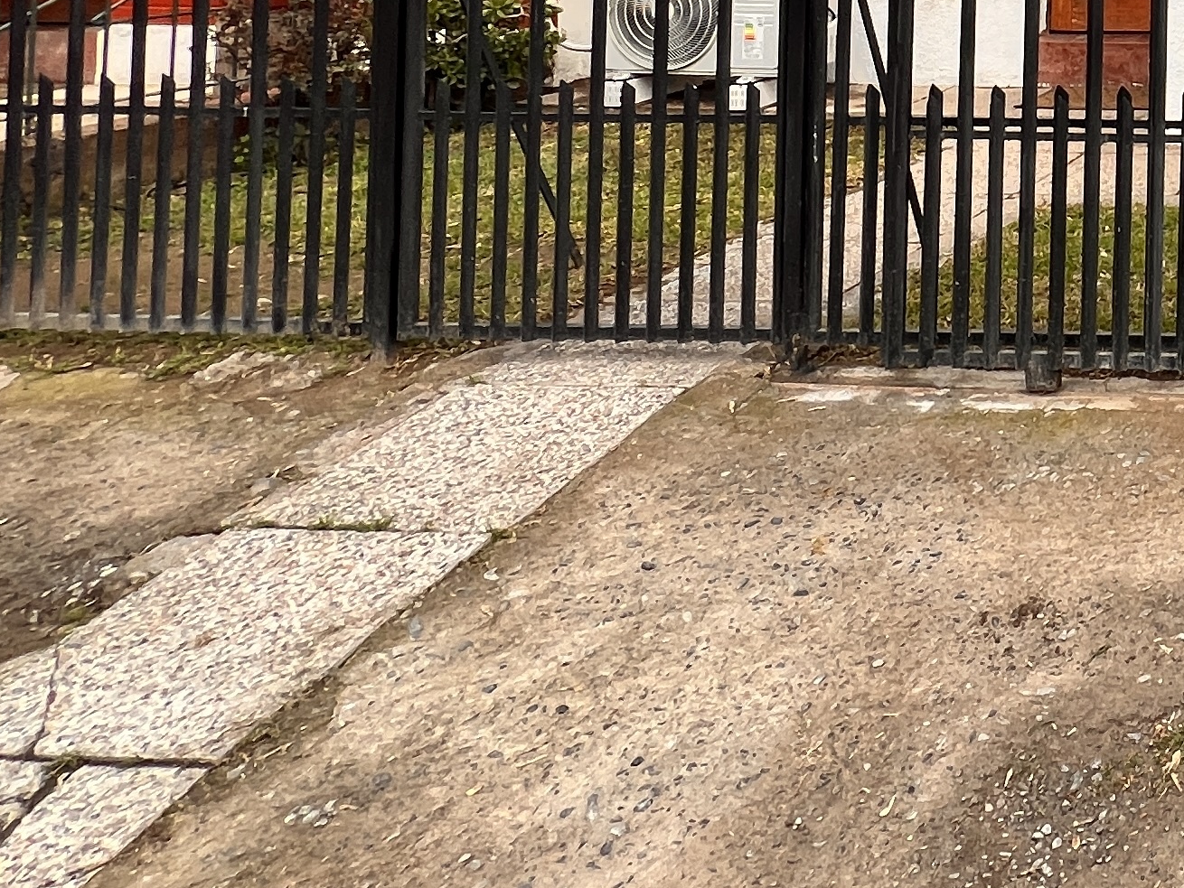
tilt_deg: +1.1
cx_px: 1670
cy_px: -230
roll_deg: +0.1
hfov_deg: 31.1
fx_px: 1368
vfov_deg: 29.7
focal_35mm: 40
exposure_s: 1/99
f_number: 1.8
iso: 40
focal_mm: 1.57
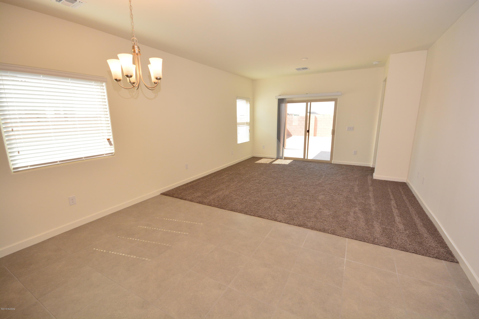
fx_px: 200
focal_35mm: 15
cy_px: 160
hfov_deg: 100.4
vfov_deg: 77.3
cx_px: 240
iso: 800
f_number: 9
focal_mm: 10
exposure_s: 1/125
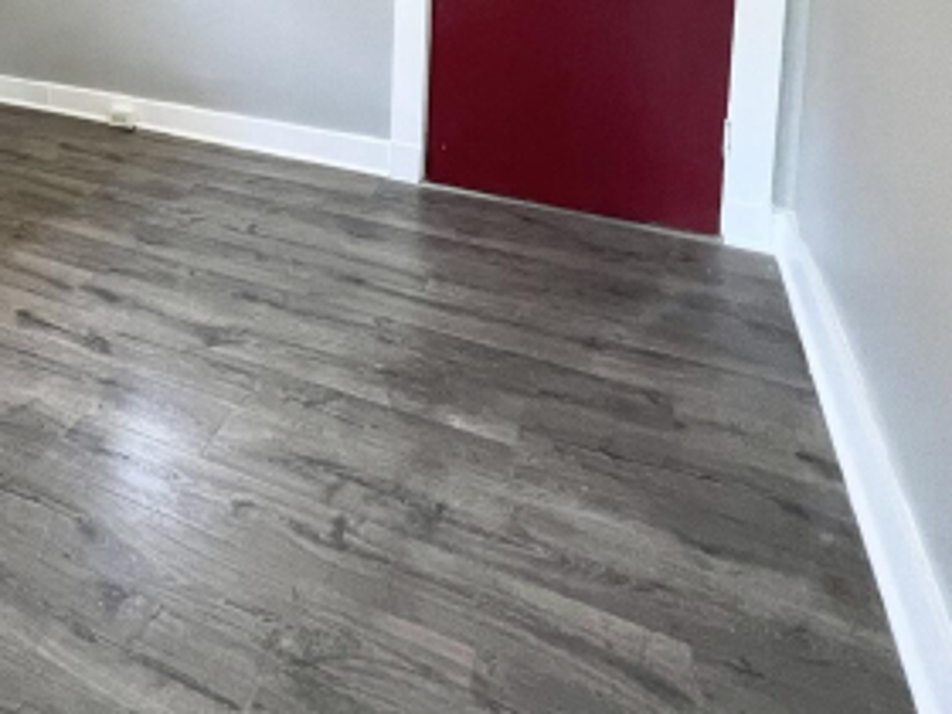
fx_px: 853
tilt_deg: -7.1
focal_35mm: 31
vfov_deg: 37.4
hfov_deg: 51.2
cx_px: 87
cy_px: -85
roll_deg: +0.7
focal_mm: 1.57
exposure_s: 1/60
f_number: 1.8
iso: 400
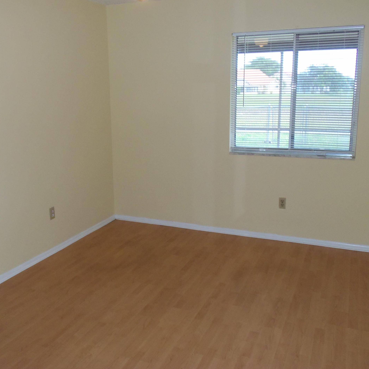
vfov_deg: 47.2
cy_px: 181
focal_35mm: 35
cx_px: 172
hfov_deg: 47.2
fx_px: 422
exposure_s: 1/30
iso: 125
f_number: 3.4
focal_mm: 5.2
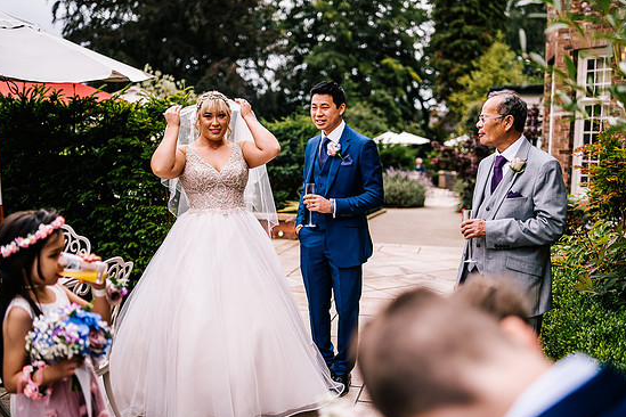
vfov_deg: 35.1
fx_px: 661
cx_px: 306
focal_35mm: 38
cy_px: 212
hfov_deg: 50.7
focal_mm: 35
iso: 100
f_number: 1.6
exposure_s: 1/2500
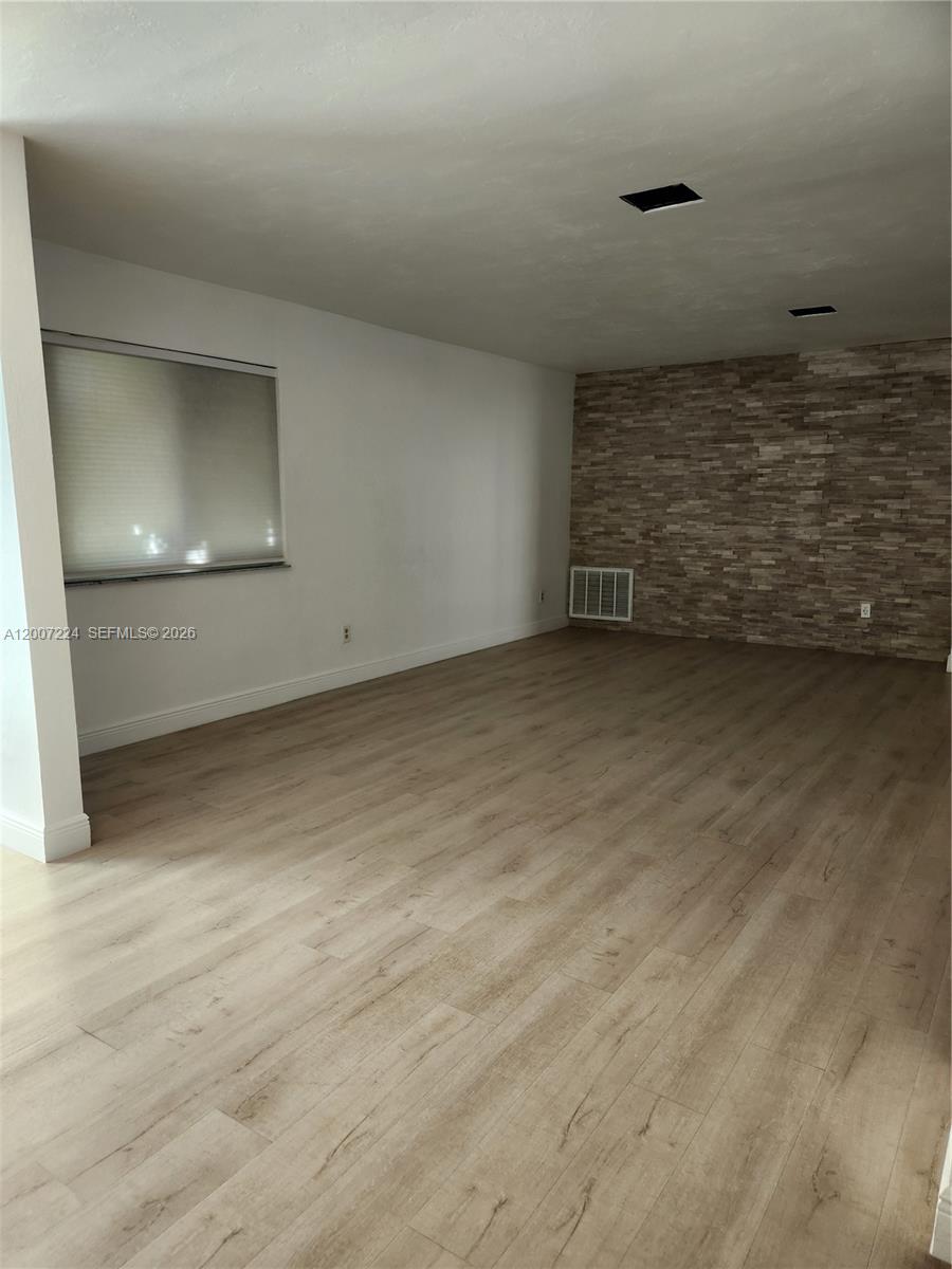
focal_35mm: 23
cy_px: 634
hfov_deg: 58.9
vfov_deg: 73.9
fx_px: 843
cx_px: 476
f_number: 1.8
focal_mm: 5.4
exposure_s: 1/120
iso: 125
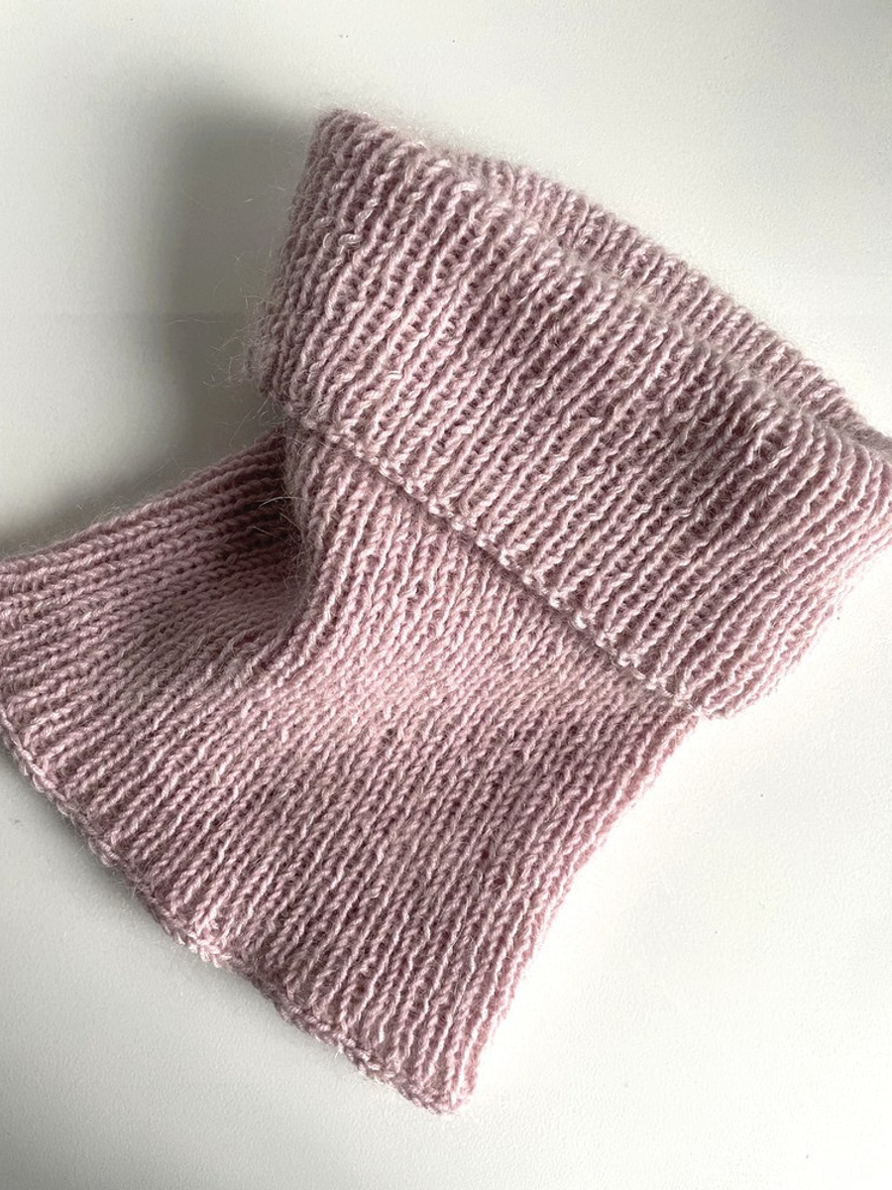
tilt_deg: -88.2
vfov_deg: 67.3
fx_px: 893
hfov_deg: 53.1
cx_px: 446
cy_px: 595
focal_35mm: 26
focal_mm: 4.2
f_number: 1.6
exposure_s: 1/67
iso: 125
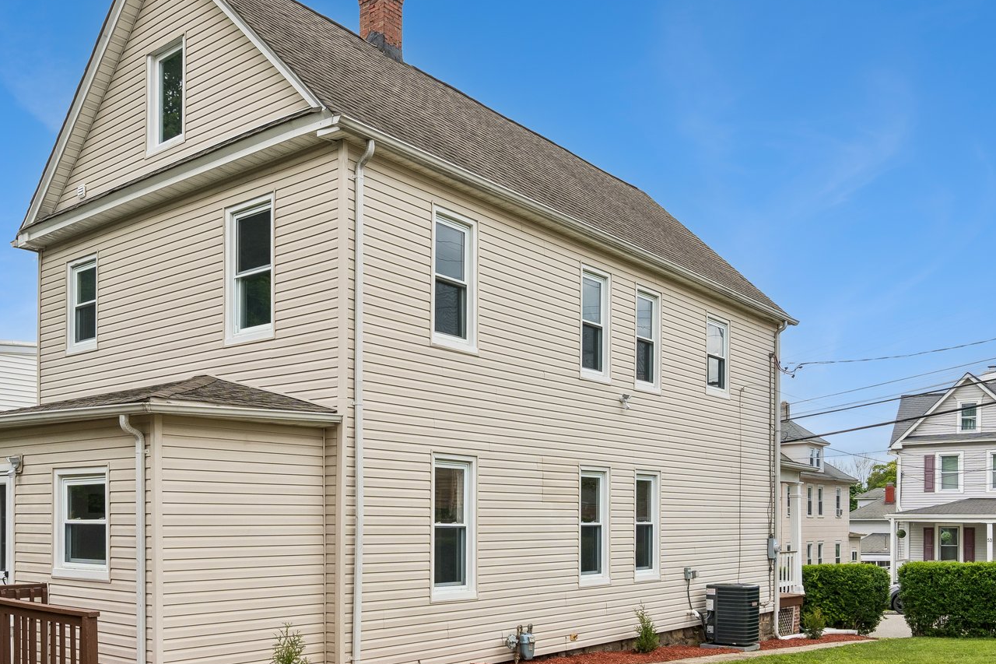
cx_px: 395
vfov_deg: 40.9
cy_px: 408
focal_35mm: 32
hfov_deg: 58.2
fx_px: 885
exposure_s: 1/400
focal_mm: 20
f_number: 8
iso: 250
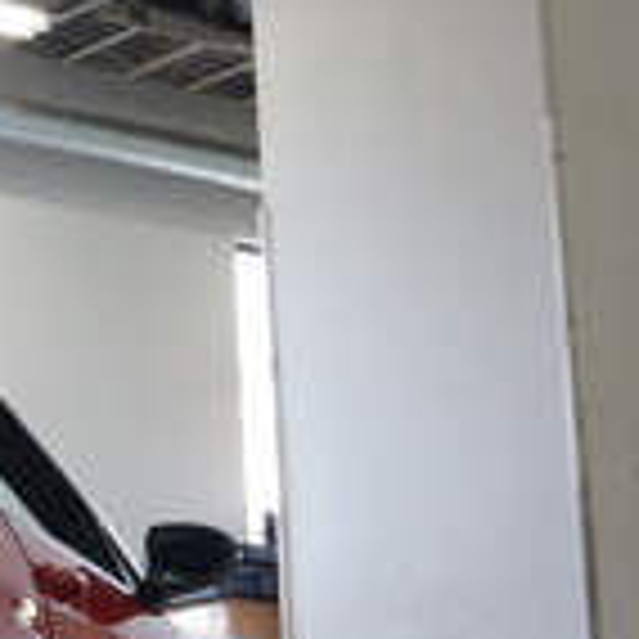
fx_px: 2289
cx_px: -544
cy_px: 526
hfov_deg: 14.0
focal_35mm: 110
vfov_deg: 15.8
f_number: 4
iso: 1250
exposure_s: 1/160
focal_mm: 23
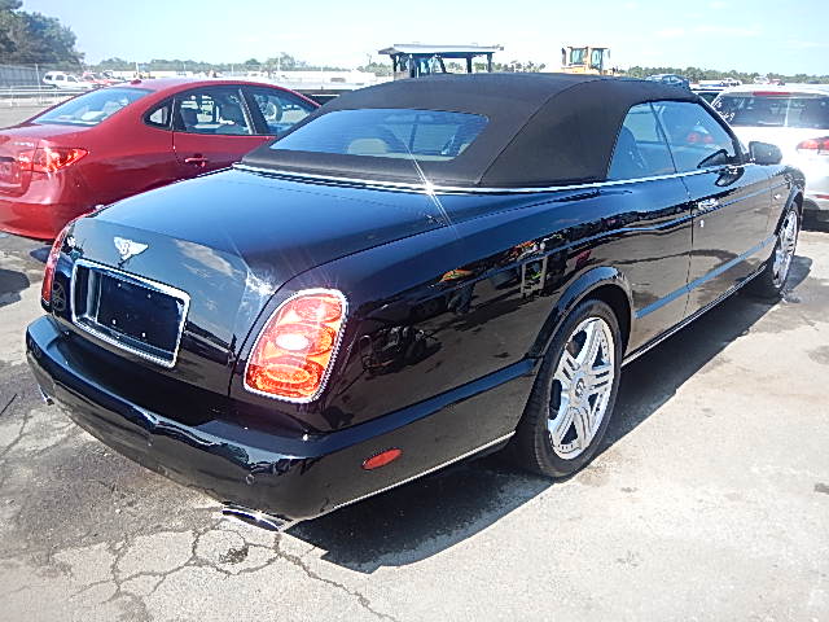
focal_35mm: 28
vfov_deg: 49.7
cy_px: 311
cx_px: 414
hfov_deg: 63.4
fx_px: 671
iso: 125
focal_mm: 5
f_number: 3.9
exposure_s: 1/320
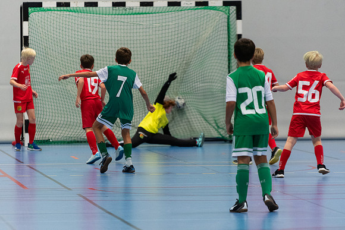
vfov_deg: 4.6
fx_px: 2894
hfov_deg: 6.8
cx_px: 172
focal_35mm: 302
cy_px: 115
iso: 2500
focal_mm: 200
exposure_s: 1/500
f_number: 2.8
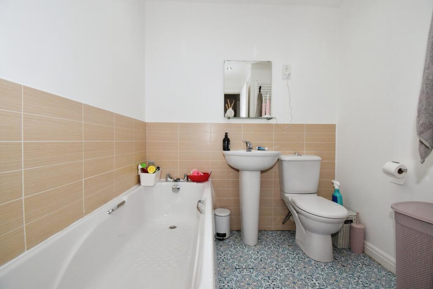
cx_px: 216
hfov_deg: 100.4
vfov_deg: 77.3
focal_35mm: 15
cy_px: 144
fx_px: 180
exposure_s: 1/60
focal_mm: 10
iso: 1000
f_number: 9
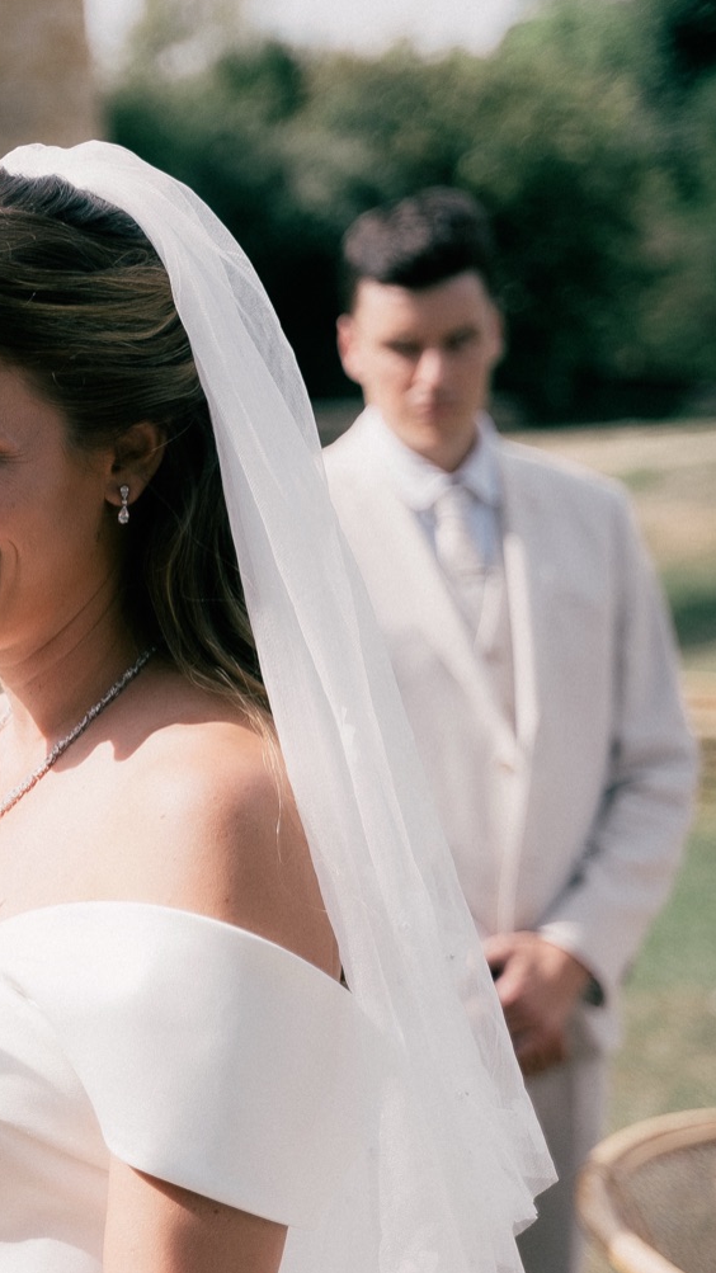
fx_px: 3950
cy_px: 614
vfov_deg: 18.3
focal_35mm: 117
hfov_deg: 9.9
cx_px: -501
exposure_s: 1/1600
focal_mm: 56
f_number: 2.8
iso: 100
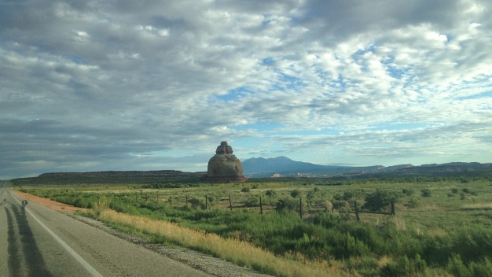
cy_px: 150
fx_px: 509
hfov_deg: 51.6
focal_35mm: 39
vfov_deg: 30.4
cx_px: 247
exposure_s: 1/968
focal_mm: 4.28
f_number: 2.4
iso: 50
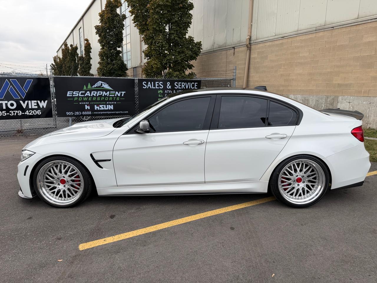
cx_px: 188
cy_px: 142
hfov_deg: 71.6
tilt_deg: -10.5
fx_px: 261
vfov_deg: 56.8
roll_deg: -0.6
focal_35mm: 24
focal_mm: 6.76
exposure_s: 1/1174
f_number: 1.78
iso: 80
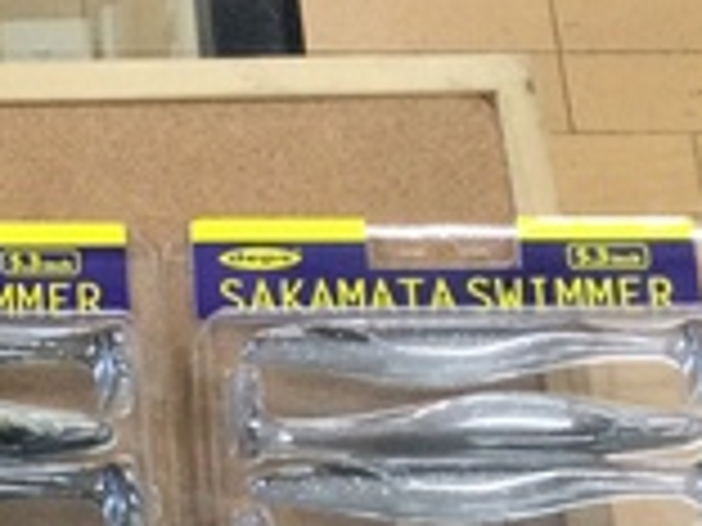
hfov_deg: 15.1
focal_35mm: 119
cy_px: 751
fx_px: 2413
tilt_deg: -71.5
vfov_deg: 12.0
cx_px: -400
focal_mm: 3.3
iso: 40
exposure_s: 1/30
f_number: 2.4
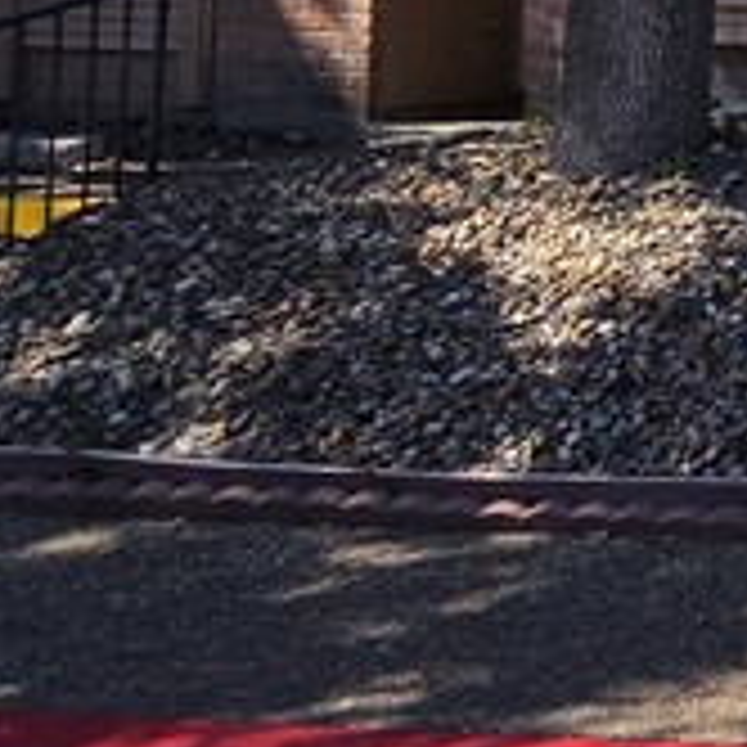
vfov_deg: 23.0
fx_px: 1733
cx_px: 1724
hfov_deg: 15.4
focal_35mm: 71
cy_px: -58
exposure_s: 1/1941
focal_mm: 2.2
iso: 100
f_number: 2.2
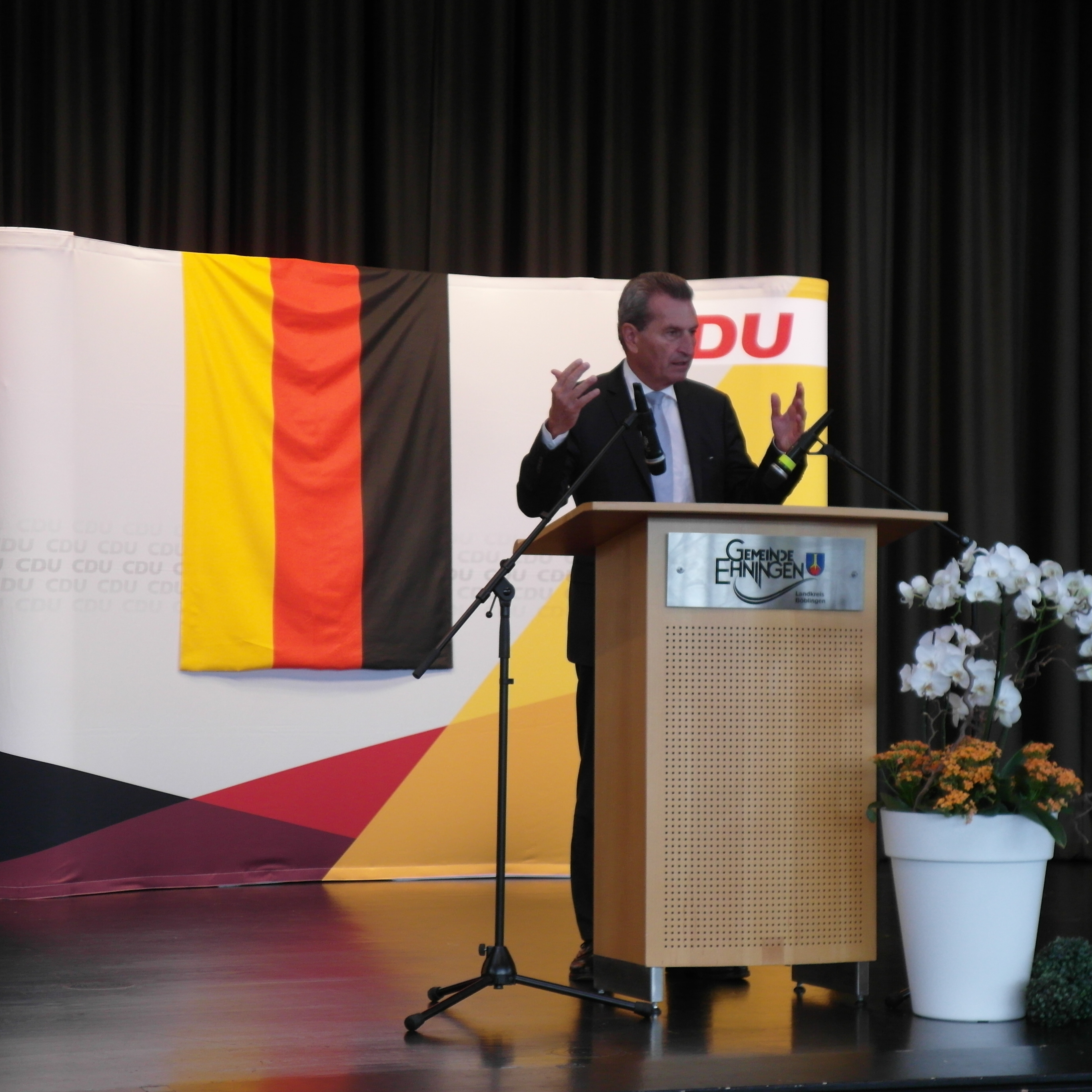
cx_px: 639
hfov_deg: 20.4
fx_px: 3034
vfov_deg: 20.4
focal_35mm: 85
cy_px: 546
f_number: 2.4
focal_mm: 15.6
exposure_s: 1/60
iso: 200
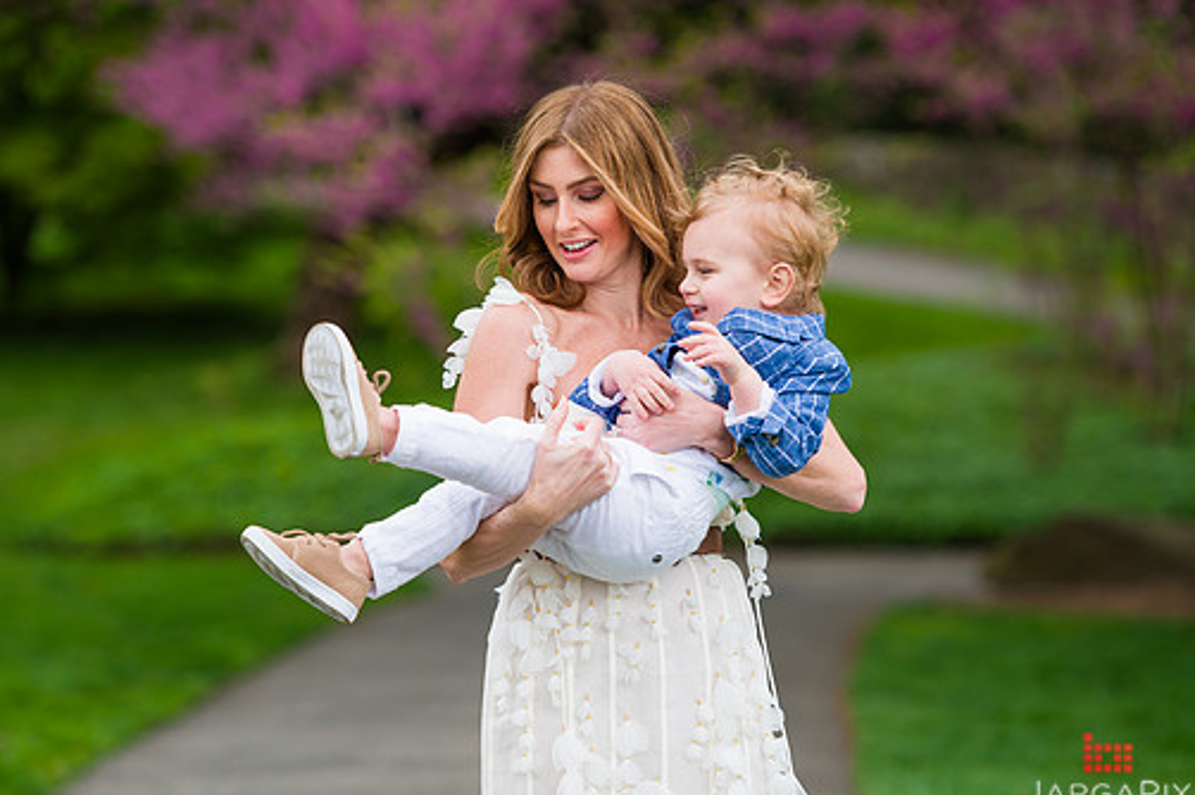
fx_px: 5175
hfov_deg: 13.2
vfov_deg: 8.8
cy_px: 398
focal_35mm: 156
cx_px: 562
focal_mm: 135
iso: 200
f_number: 3.5
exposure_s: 1/800
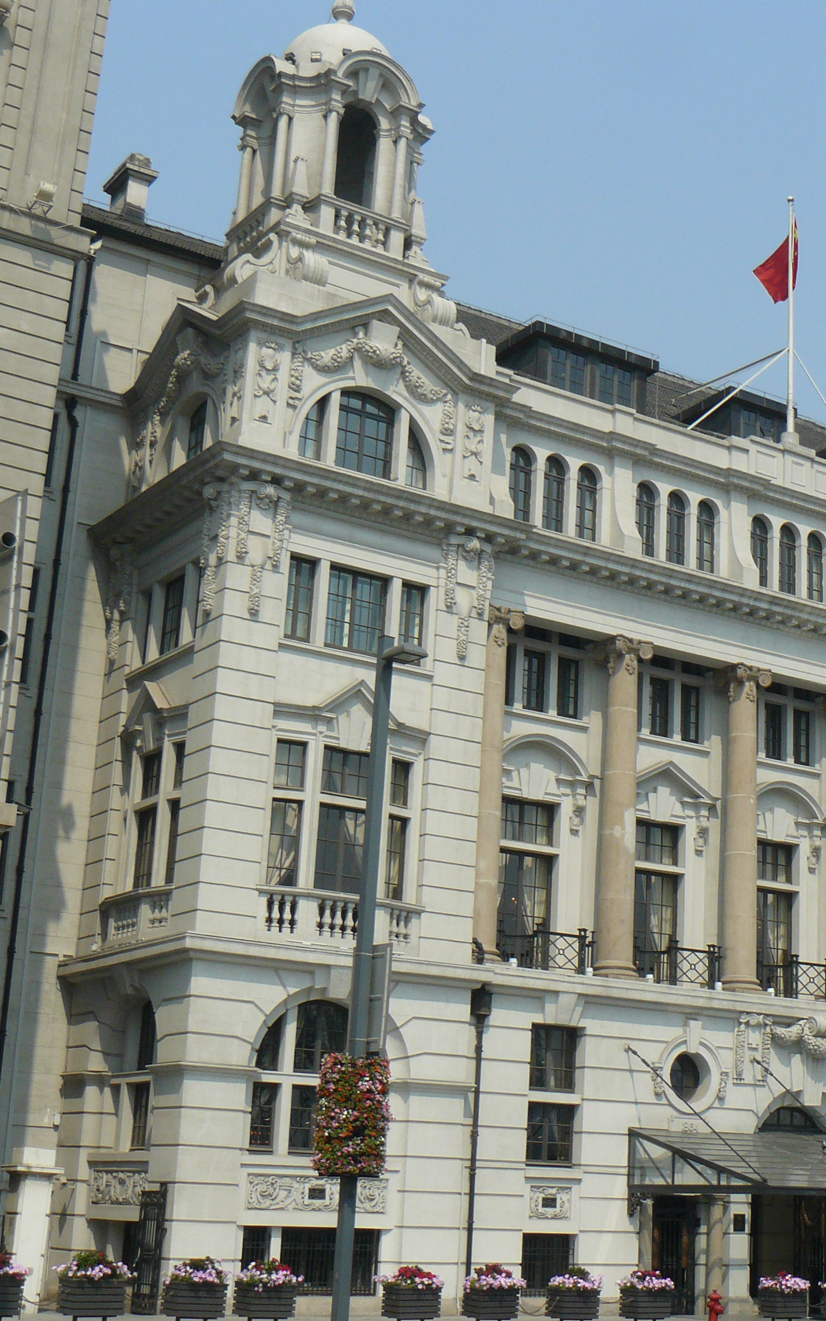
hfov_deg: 23.5
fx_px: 1945
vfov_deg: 37.5
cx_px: 686
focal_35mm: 54
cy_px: 661
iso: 100
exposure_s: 1/500
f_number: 5.6
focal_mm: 6.3
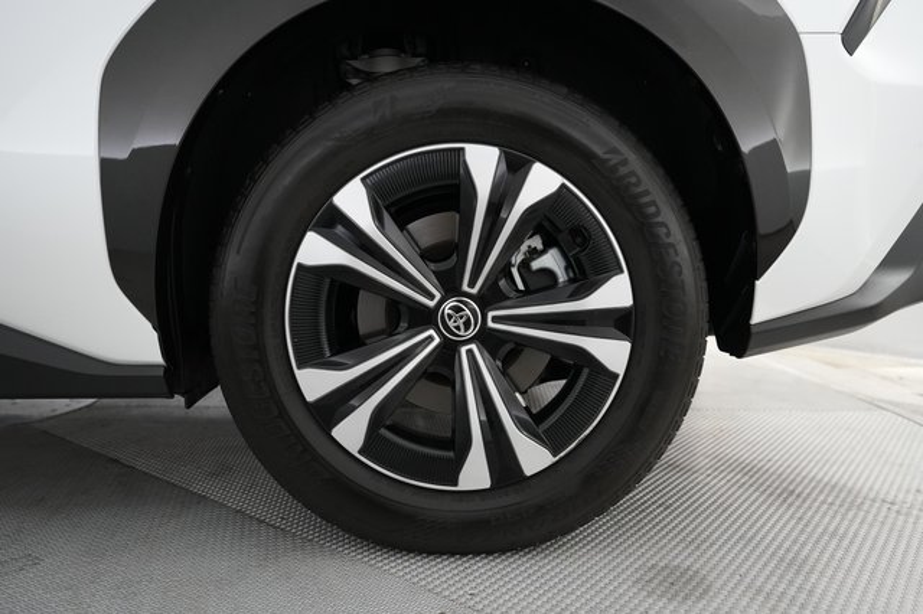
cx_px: 462
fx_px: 666
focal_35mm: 26
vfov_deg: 49.5
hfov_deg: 69.4
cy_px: 307
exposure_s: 1/250
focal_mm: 26
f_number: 2.8
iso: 3200
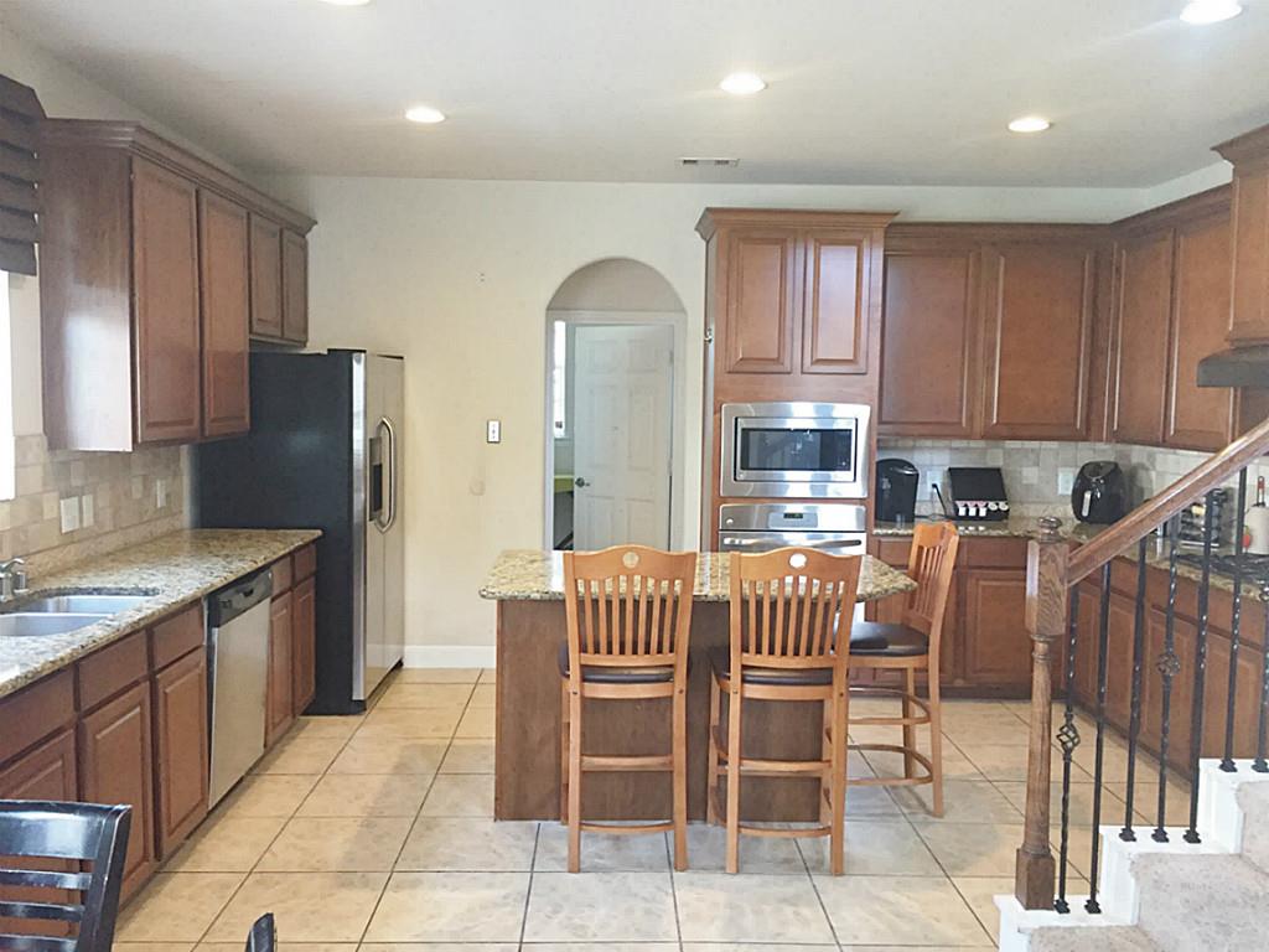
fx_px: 1063
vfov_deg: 48.2
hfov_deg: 61.7
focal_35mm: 29
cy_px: 476
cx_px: 634
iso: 160
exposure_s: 1/30
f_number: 2.2
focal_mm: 4.15
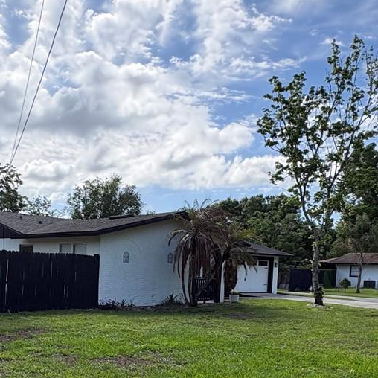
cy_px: 301
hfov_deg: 42.3
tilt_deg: -4.6
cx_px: 129
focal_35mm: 39
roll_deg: -1.9
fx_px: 482
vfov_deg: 41.1
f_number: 2.2
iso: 64
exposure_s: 1/1789
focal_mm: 2.22
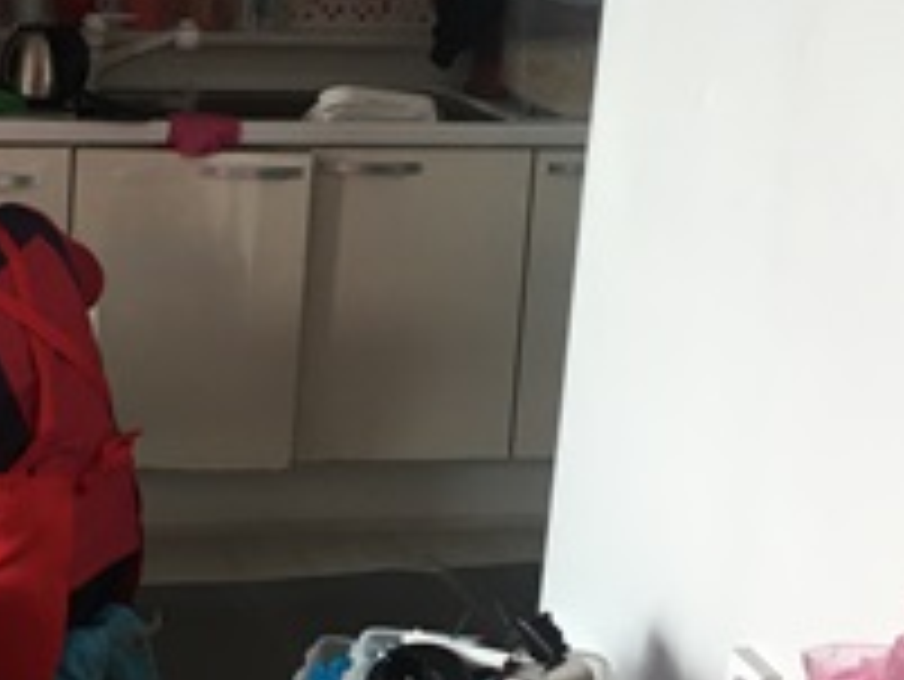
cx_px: 63
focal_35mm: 78
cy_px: 160
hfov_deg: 24.2
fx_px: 2038
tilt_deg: -9.2
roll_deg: -3.4
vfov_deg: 18.8
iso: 25
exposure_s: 1/40
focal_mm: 4.15
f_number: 2.2
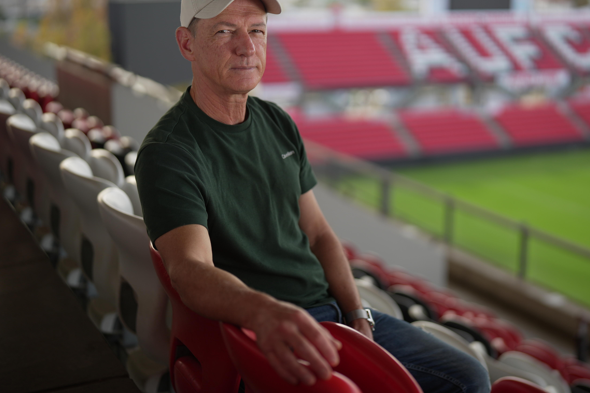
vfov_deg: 23.8
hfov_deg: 35.0
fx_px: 934
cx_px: 335
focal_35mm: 57
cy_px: 174
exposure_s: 1/1600
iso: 125
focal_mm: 50
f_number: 1.4
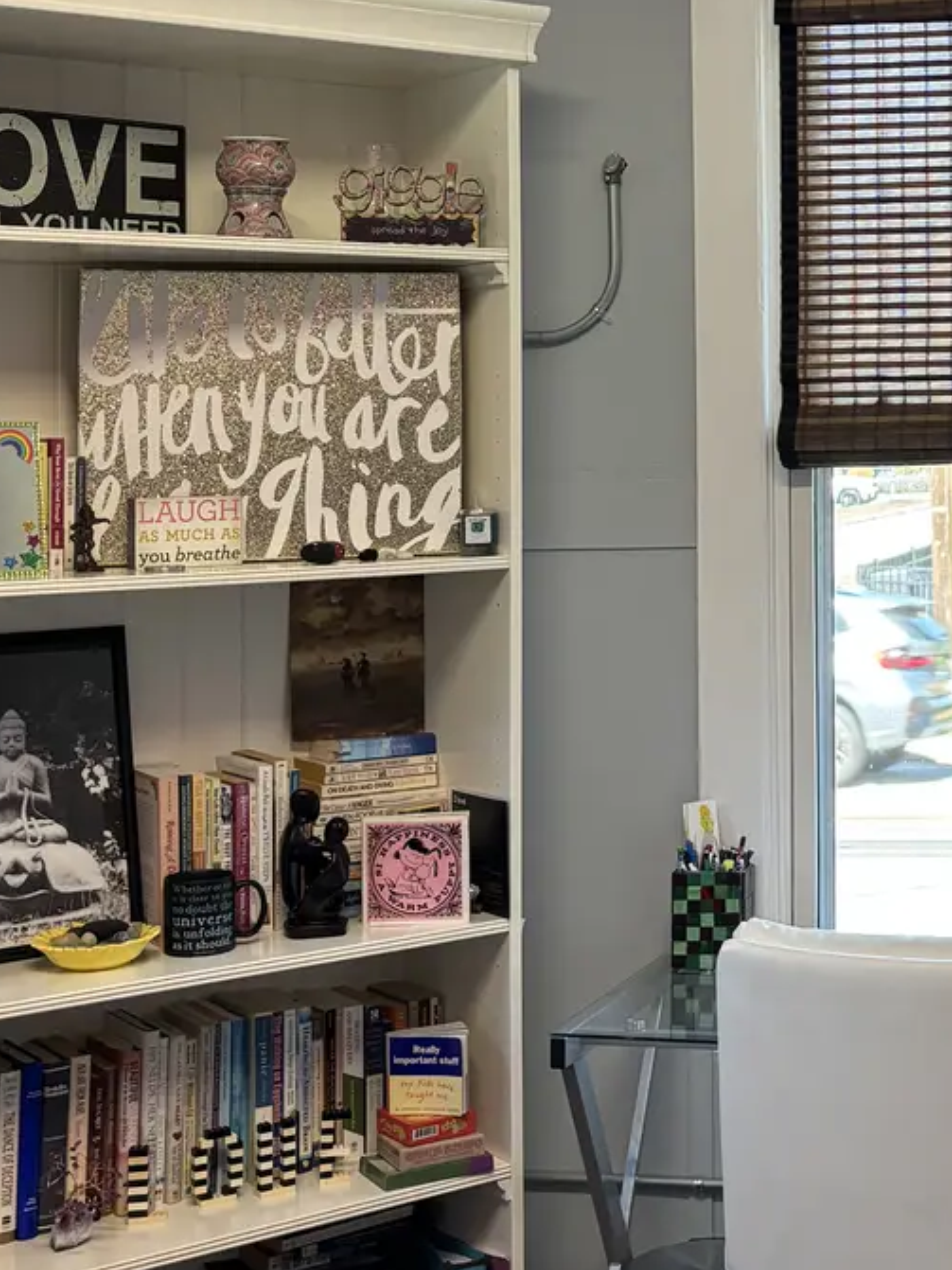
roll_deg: +0.5
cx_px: 986
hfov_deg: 22.6
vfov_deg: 30.8
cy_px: 346
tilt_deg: +2.9
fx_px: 2274
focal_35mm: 62
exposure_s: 1/121
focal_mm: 5.96
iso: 125
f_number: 1.6
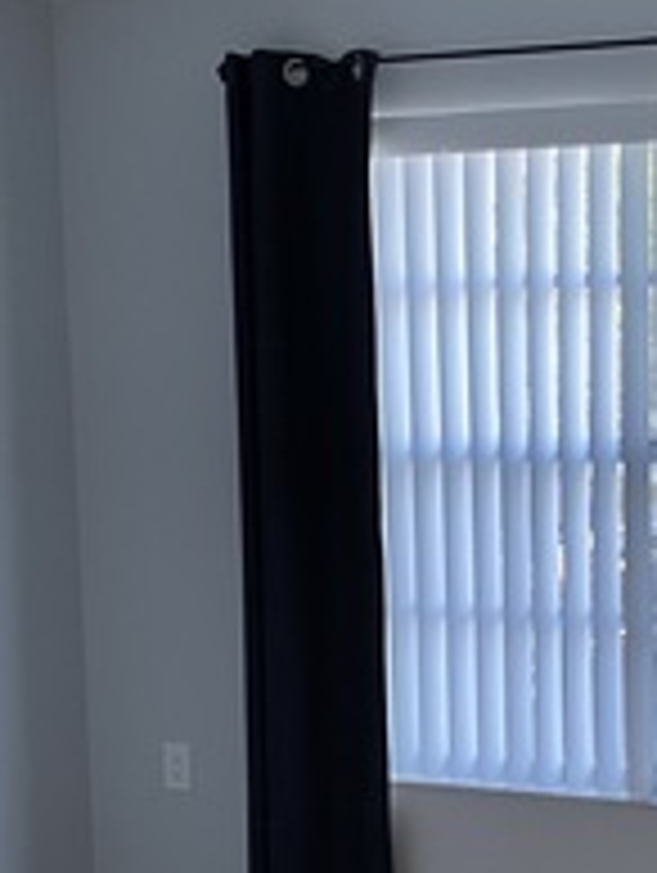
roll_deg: +0.3
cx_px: 664
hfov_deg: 21.2
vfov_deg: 28.7
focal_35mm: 67
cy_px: 603
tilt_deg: -8.0
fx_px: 1692
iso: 100
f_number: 1.8
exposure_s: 1/60
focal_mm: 4.25
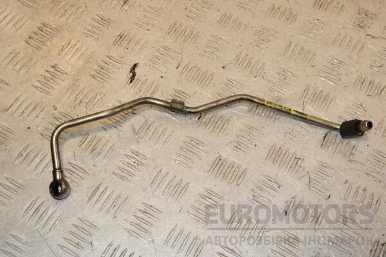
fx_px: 547
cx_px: 193
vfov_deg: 26.5
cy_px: 128
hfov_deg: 38.9
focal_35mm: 51
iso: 800
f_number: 10
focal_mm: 34
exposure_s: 1/200
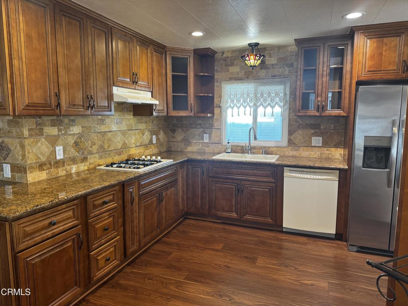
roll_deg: +1.2
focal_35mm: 24
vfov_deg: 56.8
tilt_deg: -7.2
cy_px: 153
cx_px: 204
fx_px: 283
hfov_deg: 71.6
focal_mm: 6.76
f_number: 1.78
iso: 250
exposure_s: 1/60
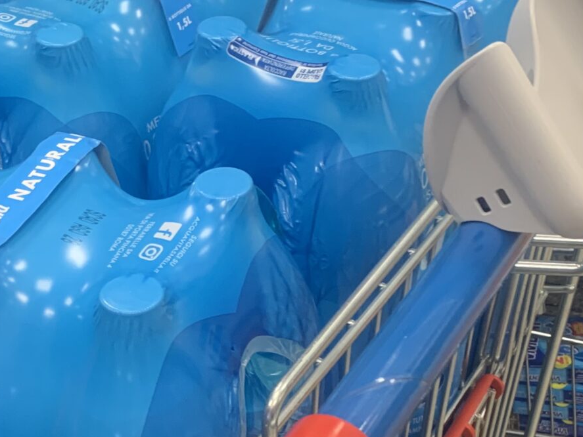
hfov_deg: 25.9
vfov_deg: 19.2
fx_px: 1264
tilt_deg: -35.8
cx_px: 203
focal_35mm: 75
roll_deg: +15.8
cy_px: 420
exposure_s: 1/50
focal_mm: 4.25
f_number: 1.8
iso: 100
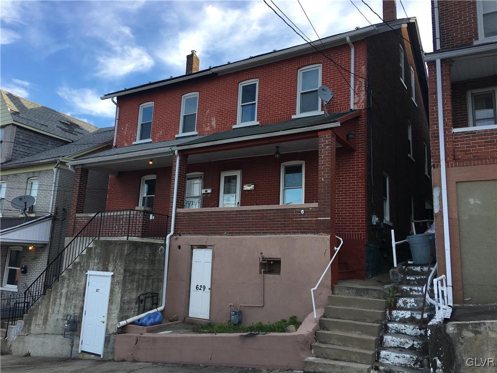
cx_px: 248
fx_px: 416
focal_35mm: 29
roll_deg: -3.2
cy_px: 186
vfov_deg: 48.2
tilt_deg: +12.4
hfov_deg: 61.7
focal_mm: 4.15
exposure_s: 1/469
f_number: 2.2
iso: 25
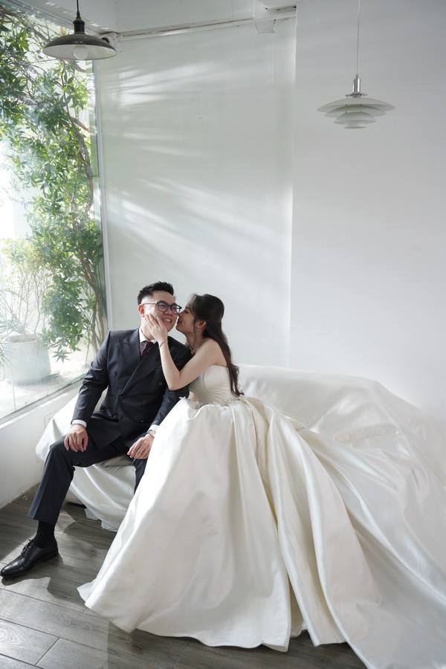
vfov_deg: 58.7
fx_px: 595
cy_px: 334
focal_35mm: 32
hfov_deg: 41.1
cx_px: 223
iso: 640
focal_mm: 32
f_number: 3.5
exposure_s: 1/160
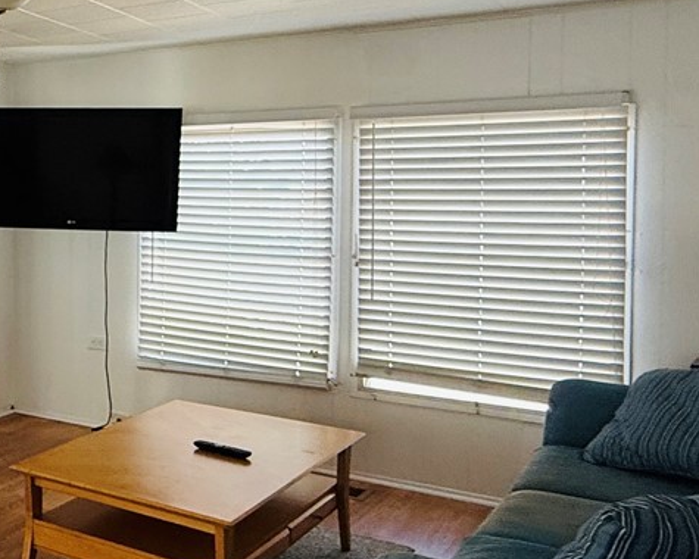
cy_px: 207
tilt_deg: -0.2
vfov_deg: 32.6
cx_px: -252
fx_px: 952
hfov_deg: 30.2
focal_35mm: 46
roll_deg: +0.4
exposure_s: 1/99
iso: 160
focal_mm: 2.22
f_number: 2.2
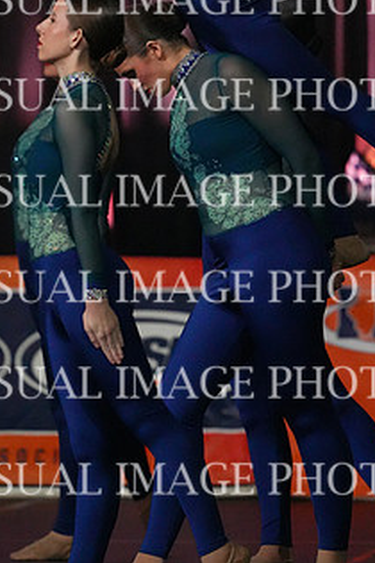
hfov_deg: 2.5
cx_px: 256
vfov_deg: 3.7
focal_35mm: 552
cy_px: 46
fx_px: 8624
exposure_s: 1/1250
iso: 16000
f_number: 3.5
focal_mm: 300
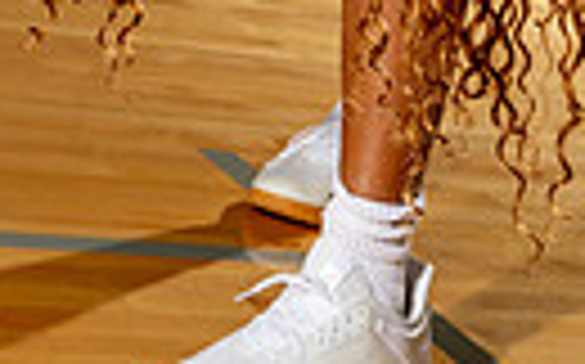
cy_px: -544
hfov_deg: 17.4
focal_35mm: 120
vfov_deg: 9.5
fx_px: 1912
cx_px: 261
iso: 250
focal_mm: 34
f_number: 5.6
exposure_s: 1/250
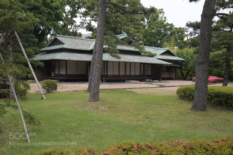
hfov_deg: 53.1
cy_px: 78
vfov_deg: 36.9
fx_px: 233
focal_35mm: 36
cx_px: 116
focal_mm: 24
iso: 800
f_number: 14
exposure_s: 1/250
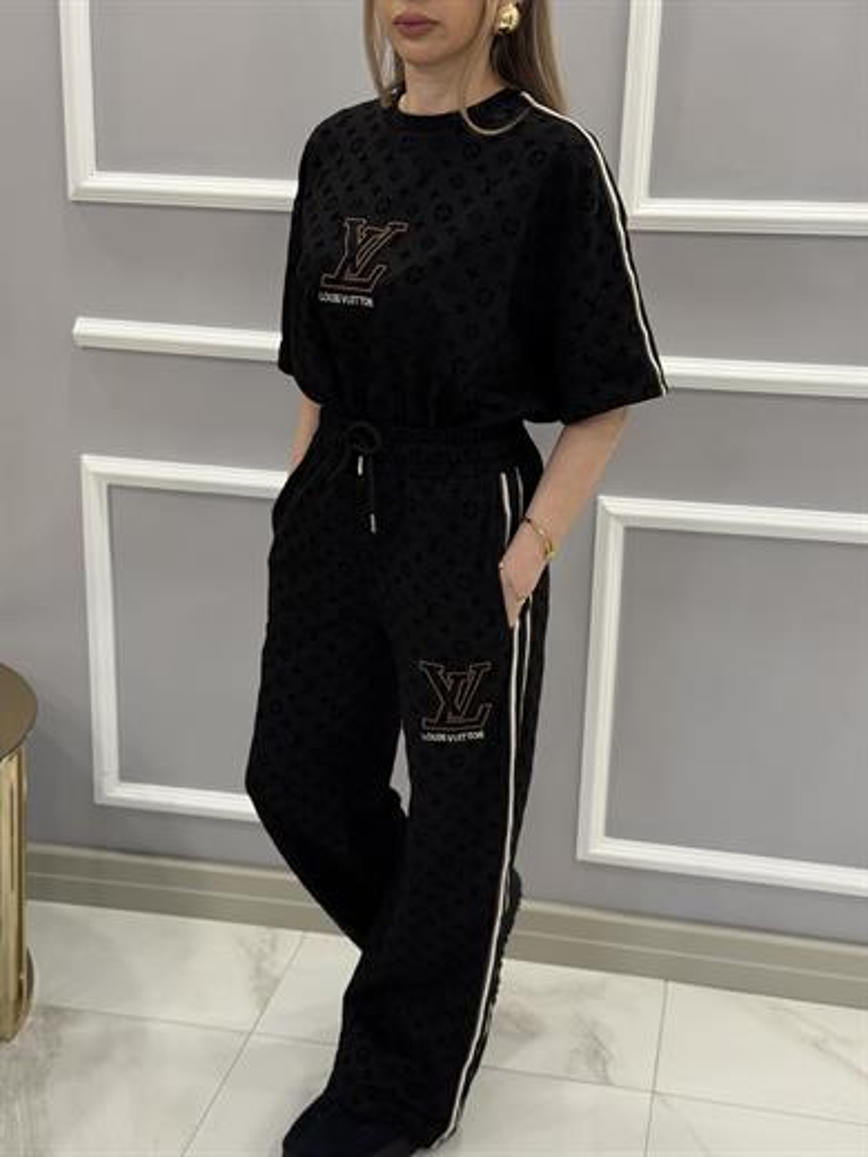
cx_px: 434
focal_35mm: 48
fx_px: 1605
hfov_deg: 30.3
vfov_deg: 39.7
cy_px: 578
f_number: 1.78
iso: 160
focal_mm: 6.76
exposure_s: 1/100
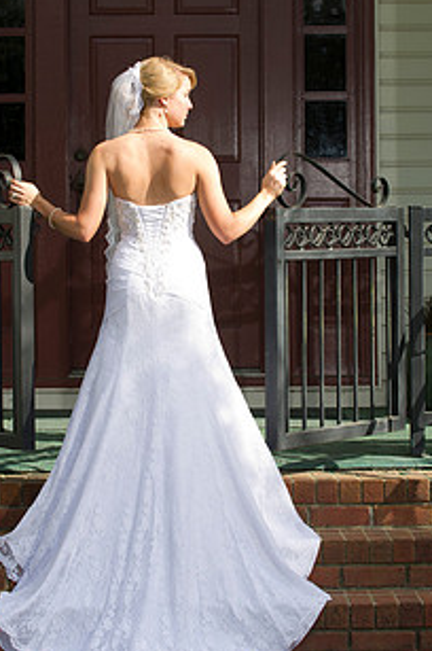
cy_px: 278
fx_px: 2273
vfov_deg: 16.3
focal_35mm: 126
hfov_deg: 10.9
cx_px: 185
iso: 250
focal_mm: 86
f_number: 6.3
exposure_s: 1/250
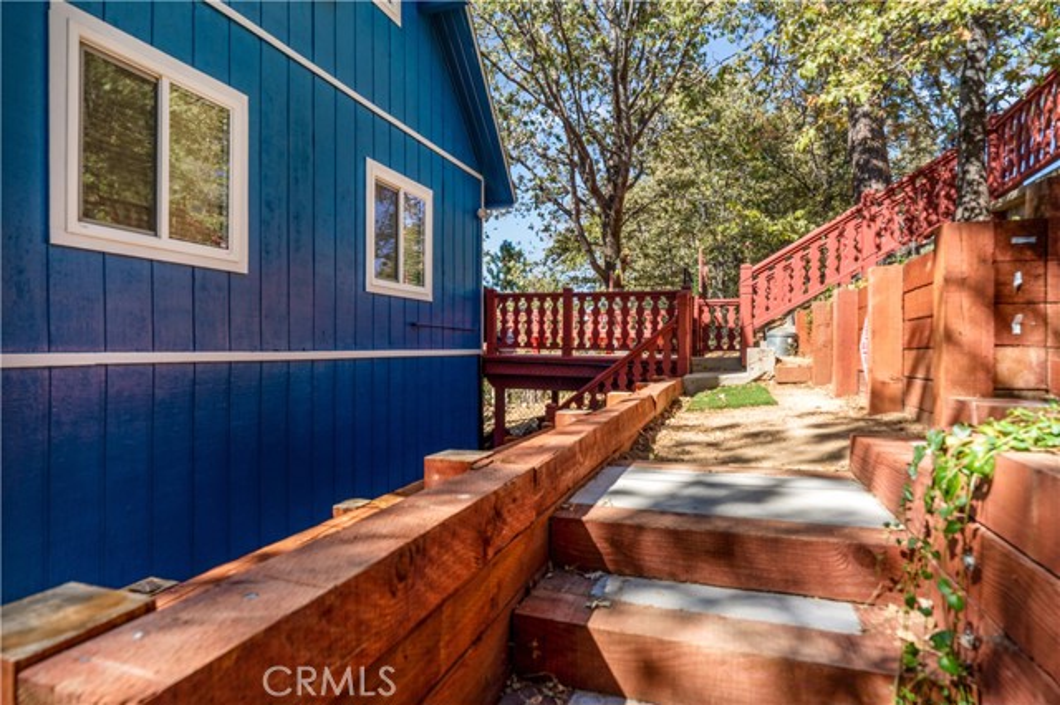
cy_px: 352
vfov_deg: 64.5
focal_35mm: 19
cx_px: 530
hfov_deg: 86.9
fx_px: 559
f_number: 7.1
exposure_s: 1/100
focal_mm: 19
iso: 100
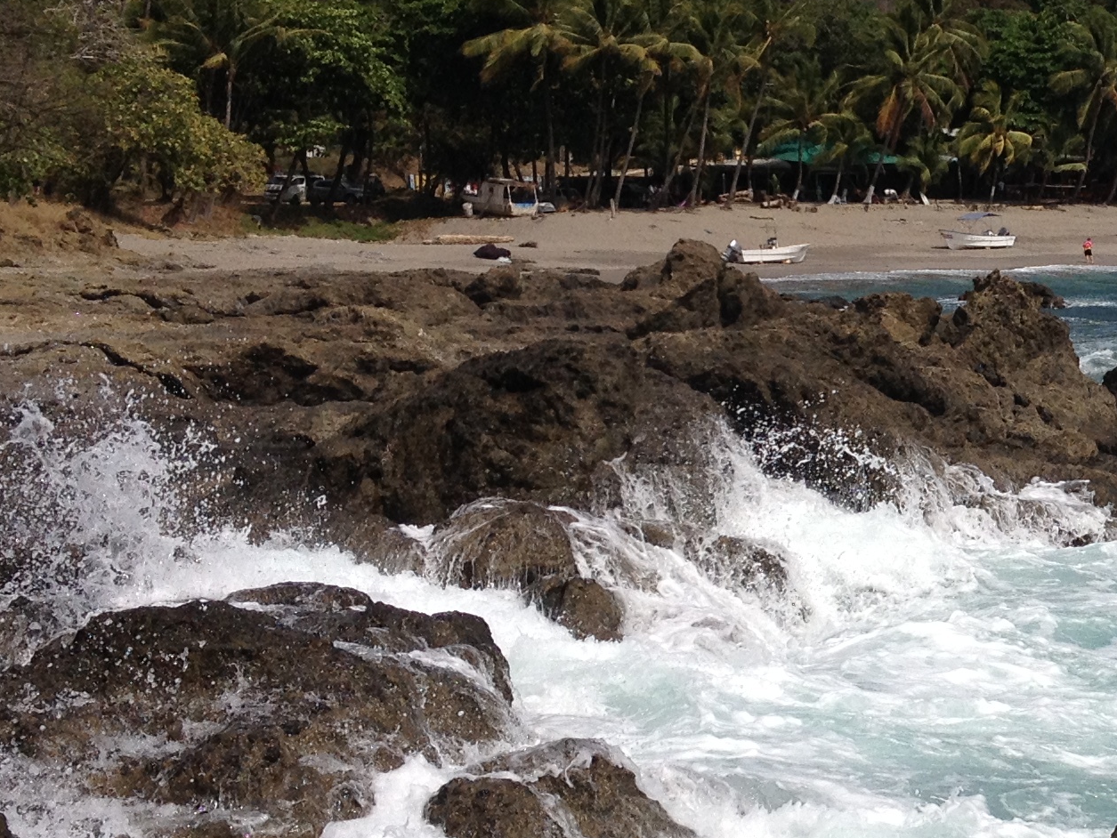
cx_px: 1194
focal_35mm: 91
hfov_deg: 20.6
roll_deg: -0.2
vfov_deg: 16.2
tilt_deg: -9.6
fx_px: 2937
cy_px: 496
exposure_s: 1/3953
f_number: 2.4
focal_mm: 4.28
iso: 50
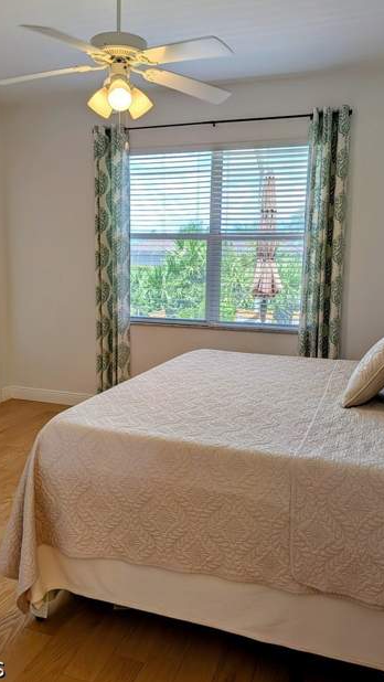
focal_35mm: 27
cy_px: 334
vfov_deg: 69.8
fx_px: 488
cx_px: 183
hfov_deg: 42.9
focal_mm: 6.9
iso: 18
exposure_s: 1/120
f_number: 1.68
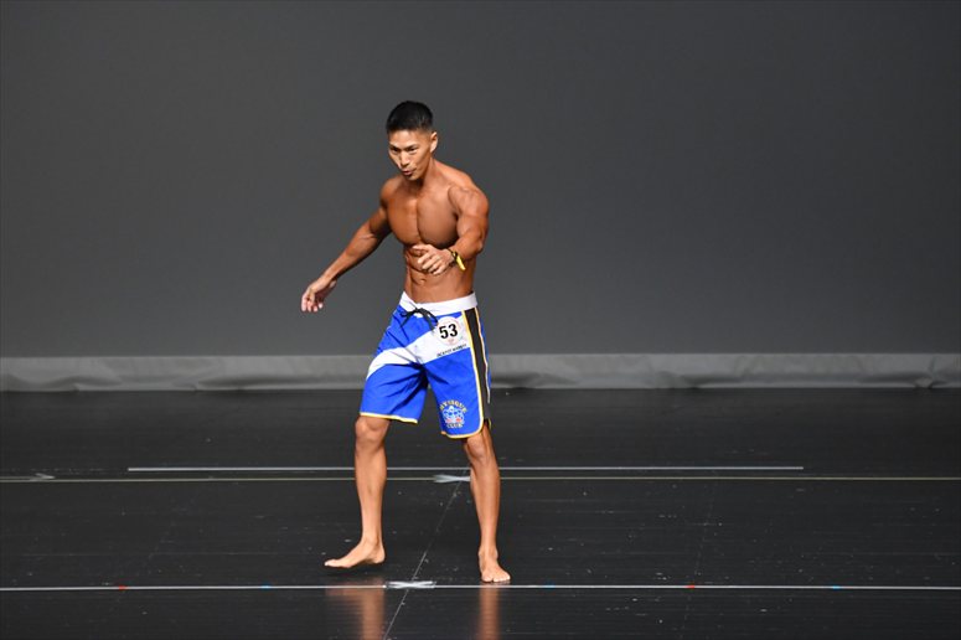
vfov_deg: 4.6
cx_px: 480
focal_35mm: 300
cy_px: 320
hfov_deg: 6.9
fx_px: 8005
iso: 2500
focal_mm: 200
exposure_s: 1/400
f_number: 5.6
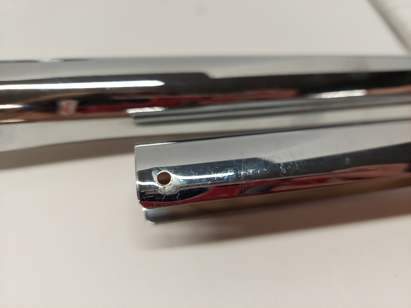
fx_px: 285
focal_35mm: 24
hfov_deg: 71.6
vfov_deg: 56.8
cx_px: 206
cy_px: 154
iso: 160
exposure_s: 1/120
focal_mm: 5.23
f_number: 1.8
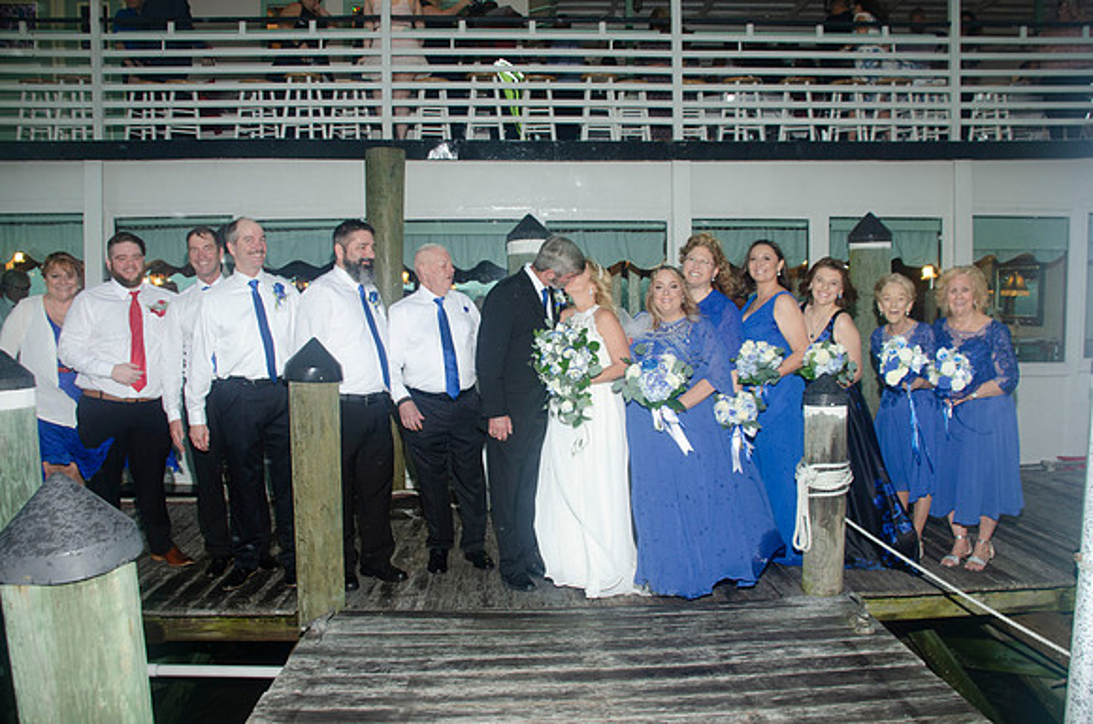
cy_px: 362
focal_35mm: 28
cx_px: 546
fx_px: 849
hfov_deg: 65.5
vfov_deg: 46.2
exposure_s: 1/30
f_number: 5
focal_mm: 18
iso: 400
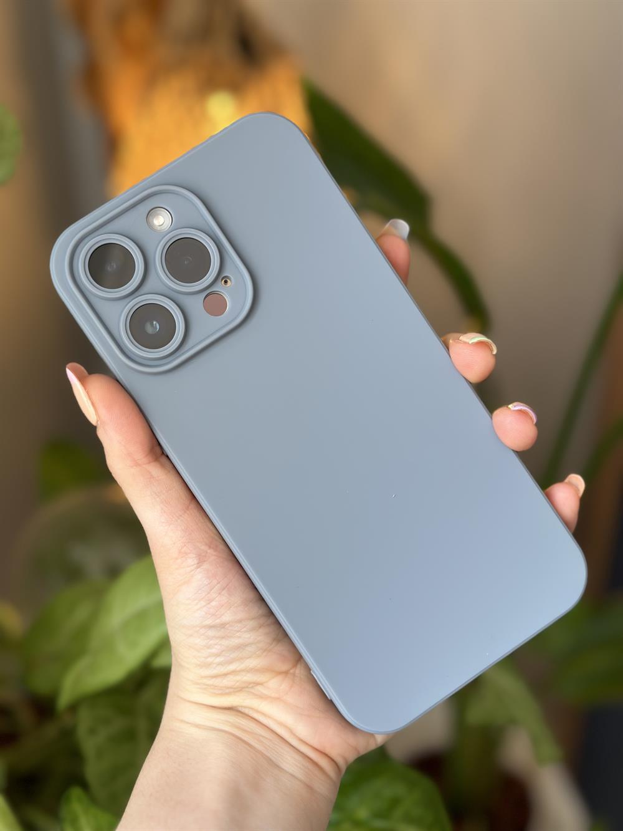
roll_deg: +1.0
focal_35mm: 48
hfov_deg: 30.3
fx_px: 1152
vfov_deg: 39.7
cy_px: 416
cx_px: 312
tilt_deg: -29.8
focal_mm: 6.86
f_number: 1.78
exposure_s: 1/100
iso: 64
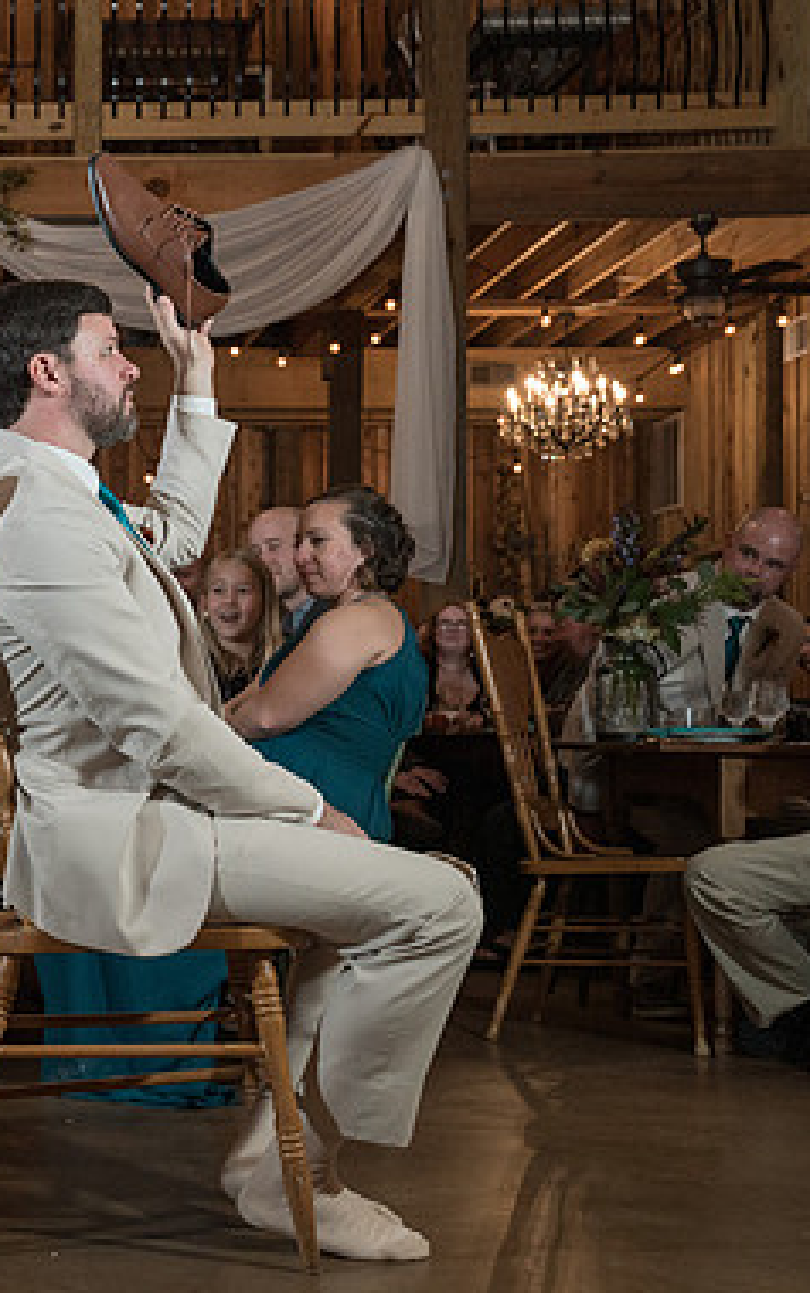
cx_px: -162
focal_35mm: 62
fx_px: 2187
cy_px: 645
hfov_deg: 19.7
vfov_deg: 32.9
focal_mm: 39
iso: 2000
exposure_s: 1/200
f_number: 5.6
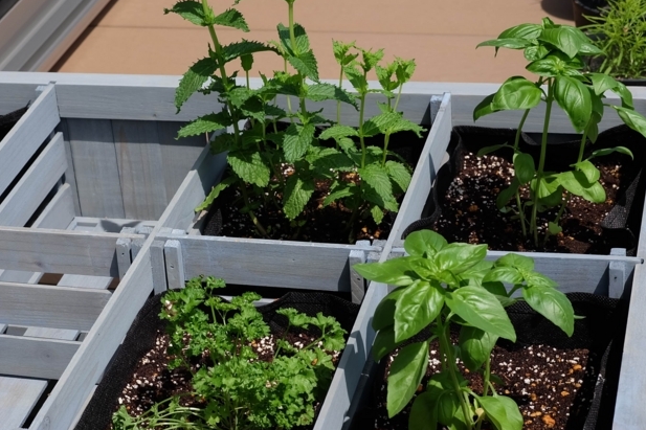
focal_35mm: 88
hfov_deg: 22.9
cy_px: 262
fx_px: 1579
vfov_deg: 15.5
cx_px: 161
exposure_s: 1/350
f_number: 8
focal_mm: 35
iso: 200
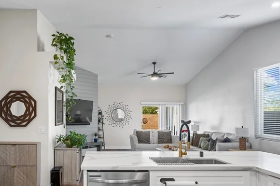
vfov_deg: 43.2
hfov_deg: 60.7
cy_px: 119
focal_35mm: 30
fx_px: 233
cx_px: 97
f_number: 8
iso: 400
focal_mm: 17
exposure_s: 1/125
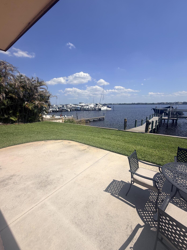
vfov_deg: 98.1
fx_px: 108
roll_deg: +0.6
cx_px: 95
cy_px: 130
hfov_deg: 81.7
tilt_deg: -13.1
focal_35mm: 15
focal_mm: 2.22
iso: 20
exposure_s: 1/1259
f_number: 2.2
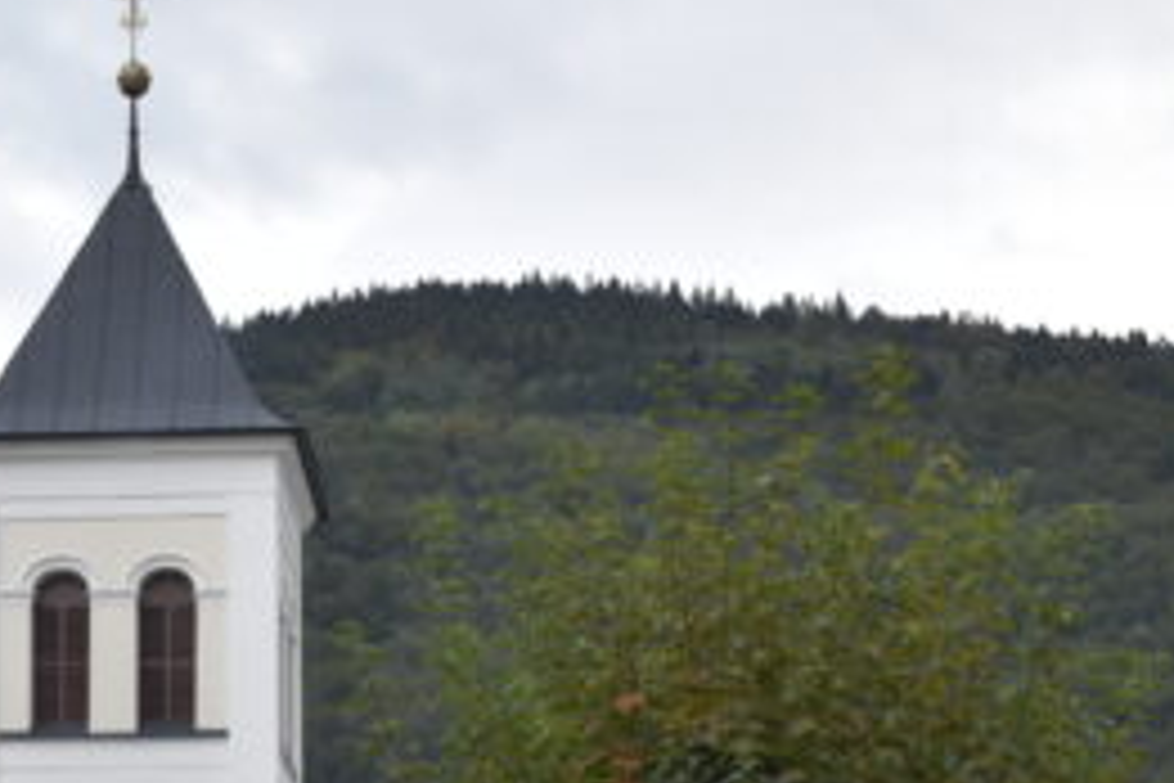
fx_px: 4174
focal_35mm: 128
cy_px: 936
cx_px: 135
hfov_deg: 15.8
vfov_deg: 10.5
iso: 400
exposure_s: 1/200
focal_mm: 32
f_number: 7.1
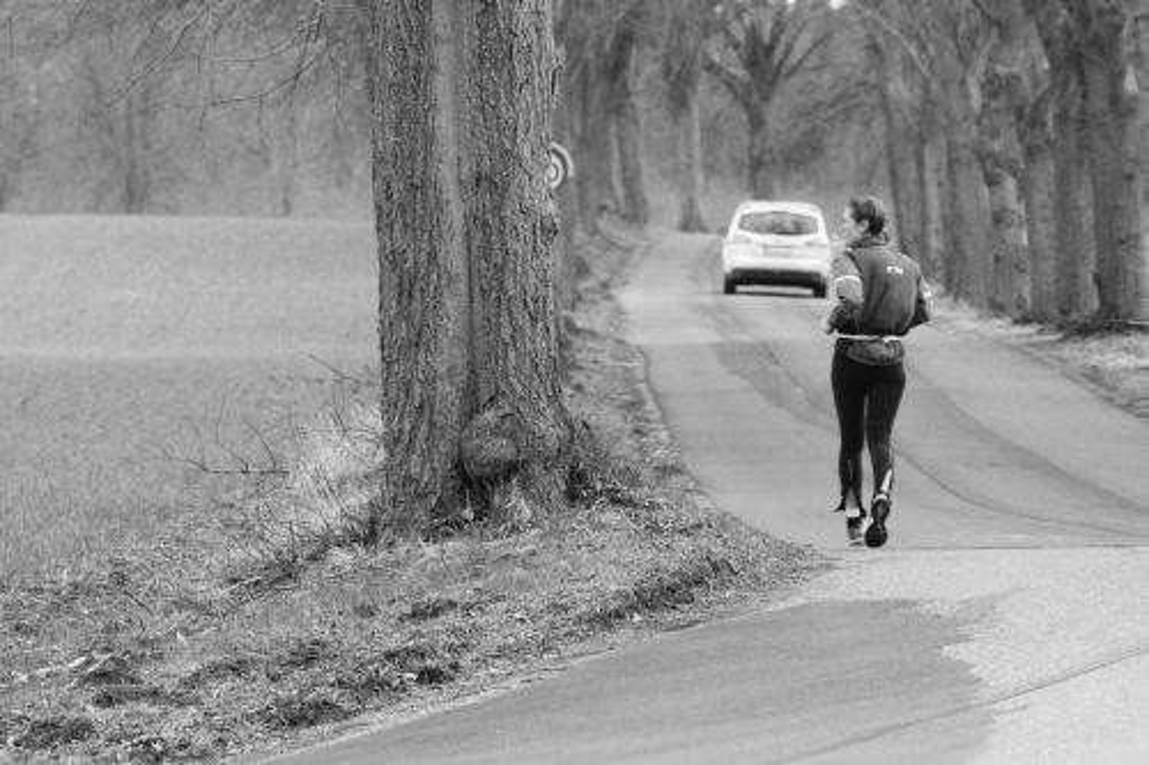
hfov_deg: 7.6
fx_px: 8614
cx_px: 574
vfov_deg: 5.1
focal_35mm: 270
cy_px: 382
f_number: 9
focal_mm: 180
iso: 3200
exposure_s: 1/1000
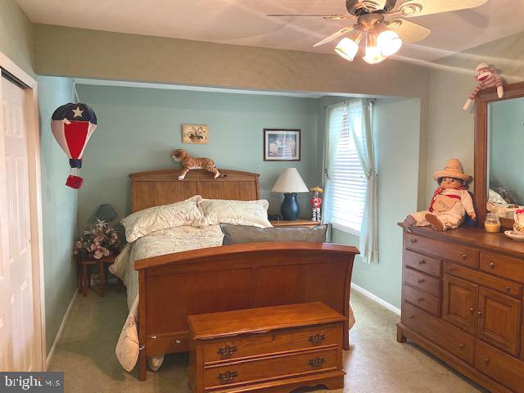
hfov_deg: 67.3
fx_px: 394
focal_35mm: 26
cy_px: 196
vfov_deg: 53.1
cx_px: 262
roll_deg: -0.3
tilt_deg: -4.3
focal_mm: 4.25
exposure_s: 1/30
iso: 400
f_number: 1.8
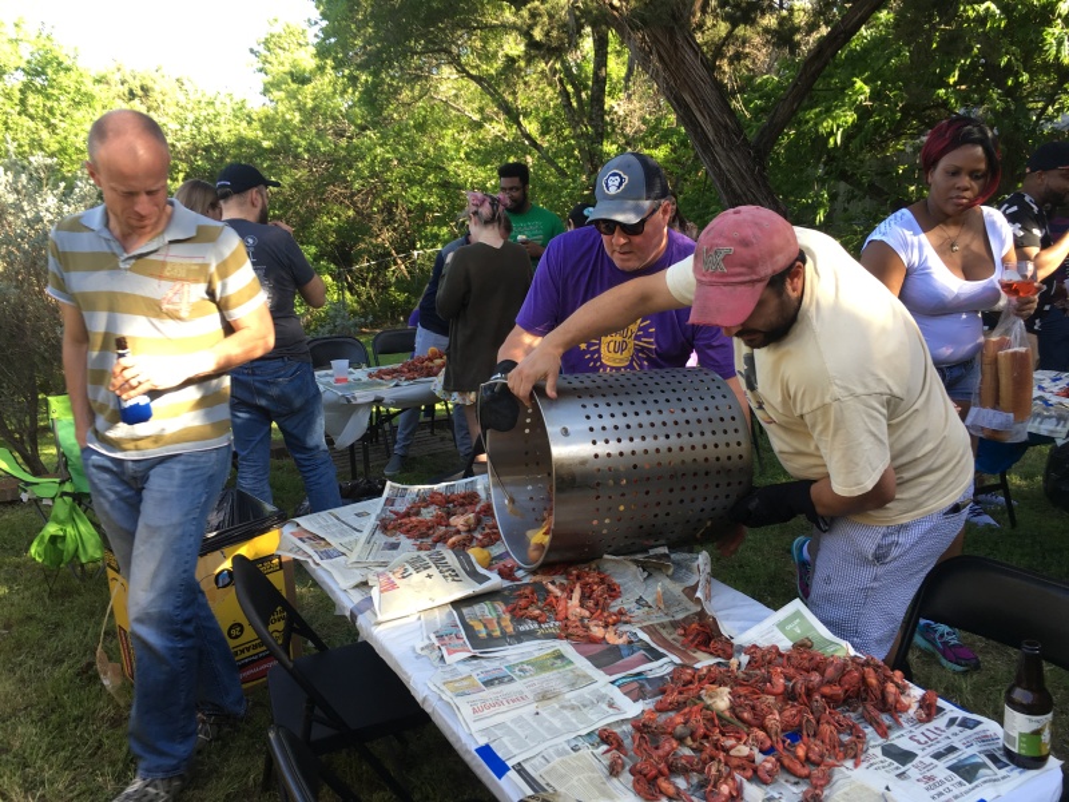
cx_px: 534
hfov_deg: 61.7
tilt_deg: -10.0
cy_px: 401
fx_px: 896
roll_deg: +1.1
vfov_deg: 48.2
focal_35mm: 29
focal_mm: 4.15
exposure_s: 1/120
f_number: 2.2
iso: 25
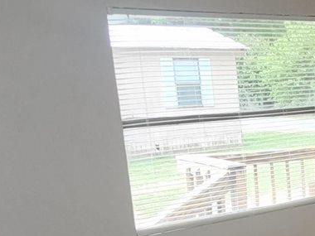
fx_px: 637
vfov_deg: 20.6
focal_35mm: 70
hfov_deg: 23.2
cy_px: 212
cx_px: 452
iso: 64
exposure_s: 1/40
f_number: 2.2
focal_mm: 1.74
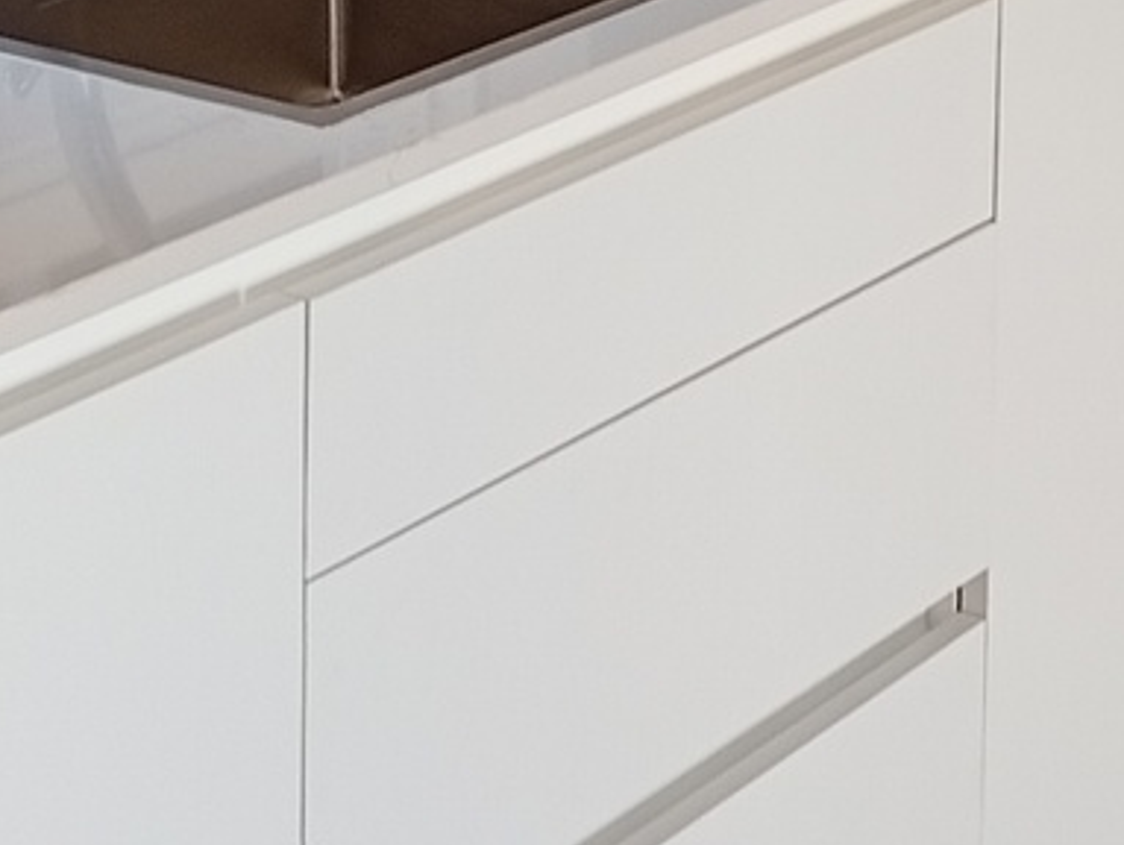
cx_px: 788
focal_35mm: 135
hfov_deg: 14.6
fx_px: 4388
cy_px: -634
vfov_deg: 10.4
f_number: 1.8
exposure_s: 1/50
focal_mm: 3.98
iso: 201
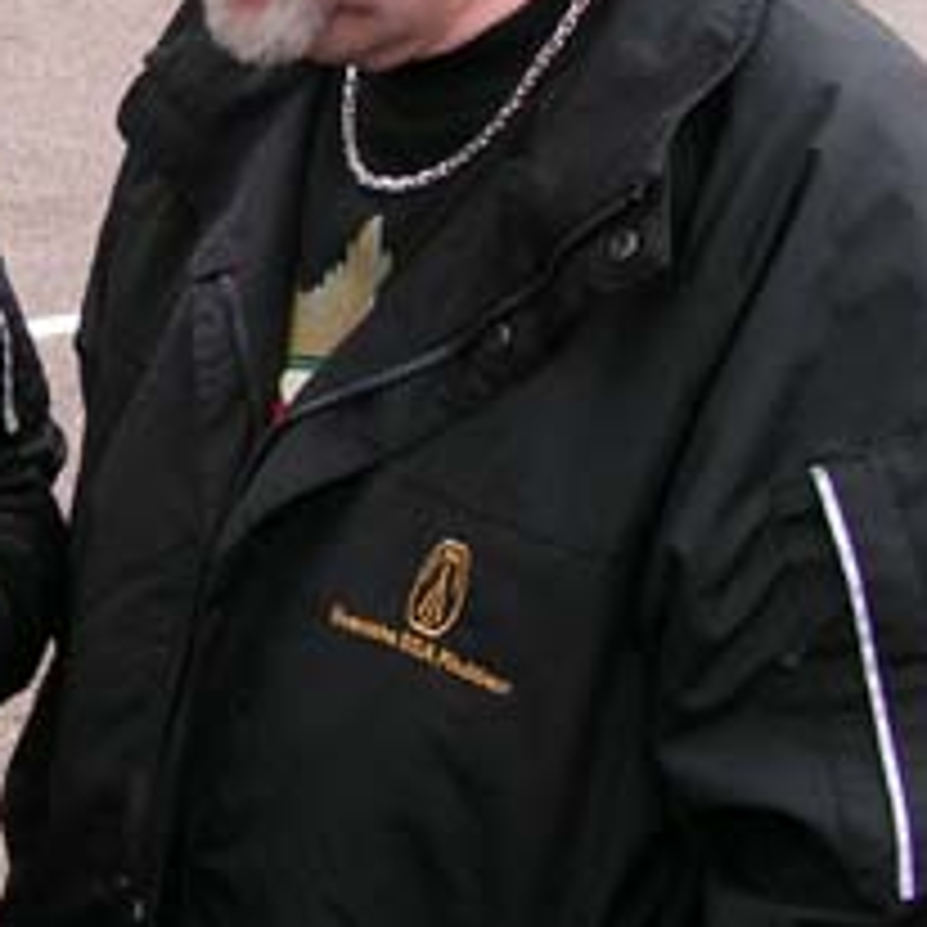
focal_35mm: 98
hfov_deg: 17.2
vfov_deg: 17.6
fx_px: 2969
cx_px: -76
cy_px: 189
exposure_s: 1/100
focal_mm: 5.8
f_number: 4.5
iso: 50
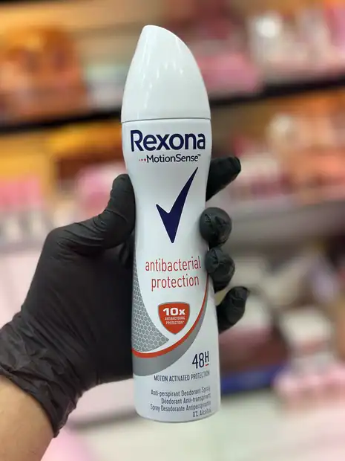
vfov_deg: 39.7
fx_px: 638
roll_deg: +5.4
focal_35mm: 48
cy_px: 230
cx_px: 172
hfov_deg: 30.3
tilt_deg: -29.2
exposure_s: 1/219
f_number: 1.78
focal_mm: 6.86
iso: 80
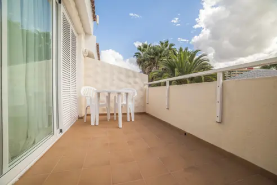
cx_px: 138
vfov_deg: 81.2
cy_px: 92
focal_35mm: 14
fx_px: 108
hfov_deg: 104.3
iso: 400
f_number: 8
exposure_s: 1/800
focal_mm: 14
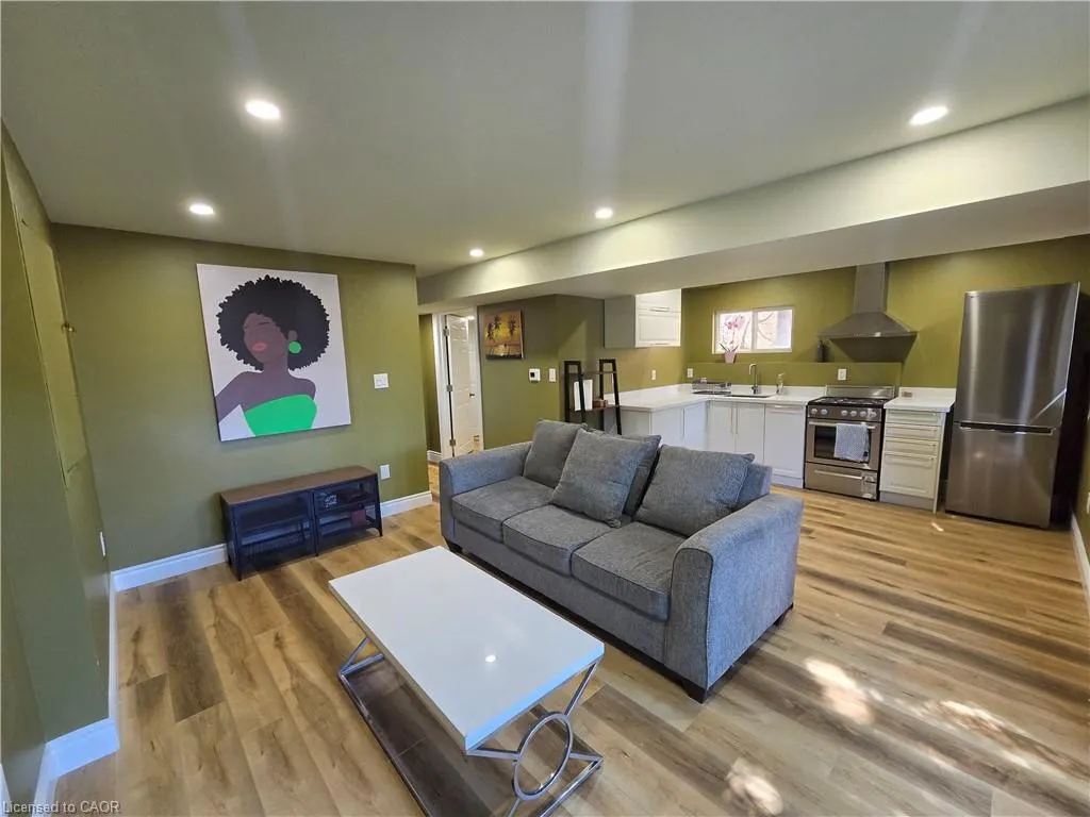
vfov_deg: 89.9
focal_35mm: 13
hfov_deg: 106.2
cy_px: 408
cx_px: 545
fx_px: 409
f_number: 2.2
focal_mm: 2.2
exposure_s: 1/120
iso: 320
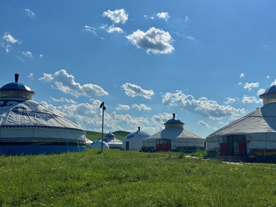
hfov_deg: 39.7
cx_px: 138
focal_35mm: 48
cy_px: 104
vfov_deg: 30.3
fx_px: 383
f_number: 1.78
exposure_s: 1/18868
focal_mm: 6.86
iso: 64
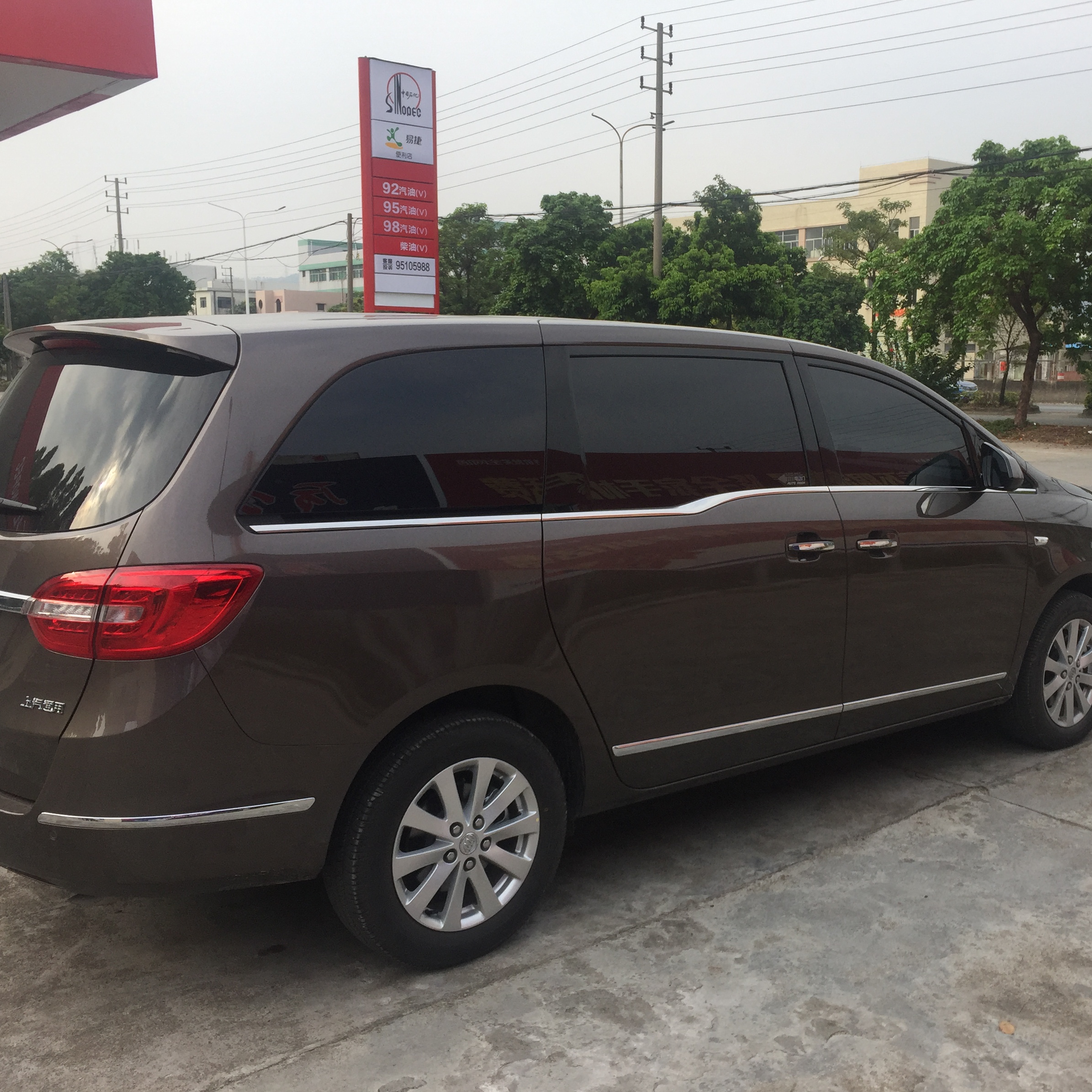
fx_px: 1249
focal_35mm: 35
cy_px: 557
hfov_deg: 46.9
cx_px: 673
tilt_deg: -8.1
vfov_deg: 47.2
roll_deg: -1.9
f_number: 2.2
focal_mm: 4.15
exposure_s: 1/942
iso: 32
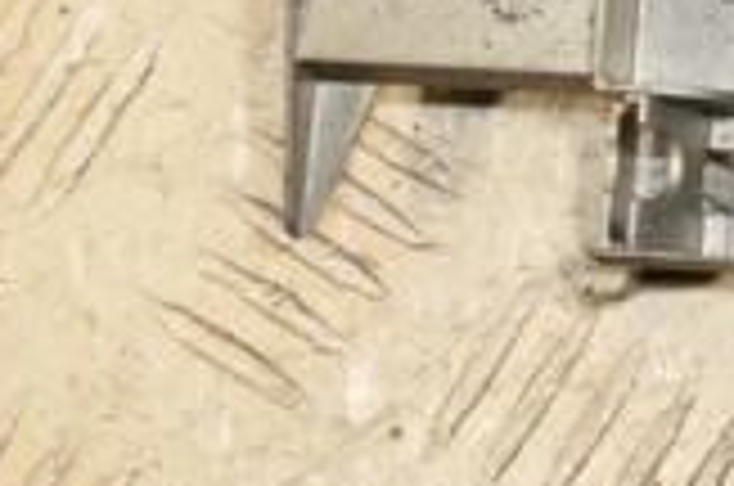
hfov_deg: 10.1
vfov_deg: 7.0
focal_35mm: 194
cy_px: -130
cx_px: 1297
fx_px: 3945
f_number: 9
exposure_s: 1/200
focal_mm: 35
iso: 800
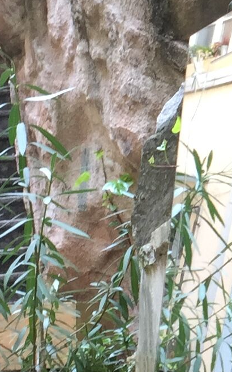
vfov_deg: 13.6
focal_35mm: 153
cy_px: 57
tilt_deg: -5.1
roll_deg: +0.1
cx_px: 424
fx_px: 1548
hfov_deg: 8.2
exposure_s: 1/50
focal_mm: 4.15
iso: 40
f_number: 2.2
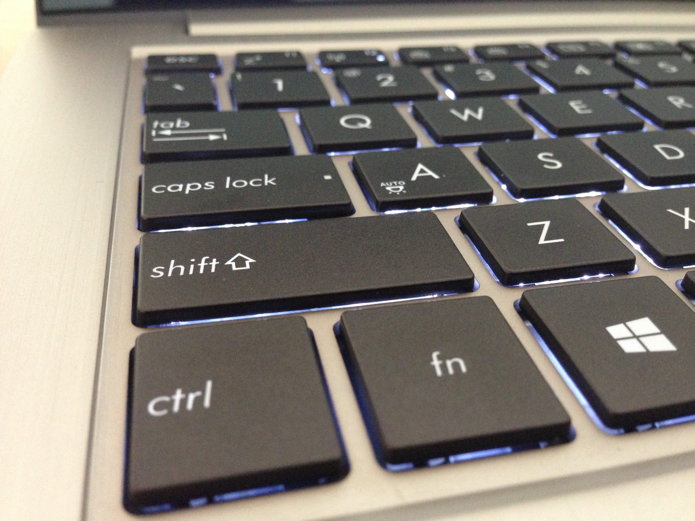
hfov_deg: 55.4
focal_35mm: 33
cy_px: 260
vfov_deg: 42.9
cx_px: 348
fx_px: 663
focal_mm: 4.13
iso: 400
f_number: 2.4
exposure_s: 1/20
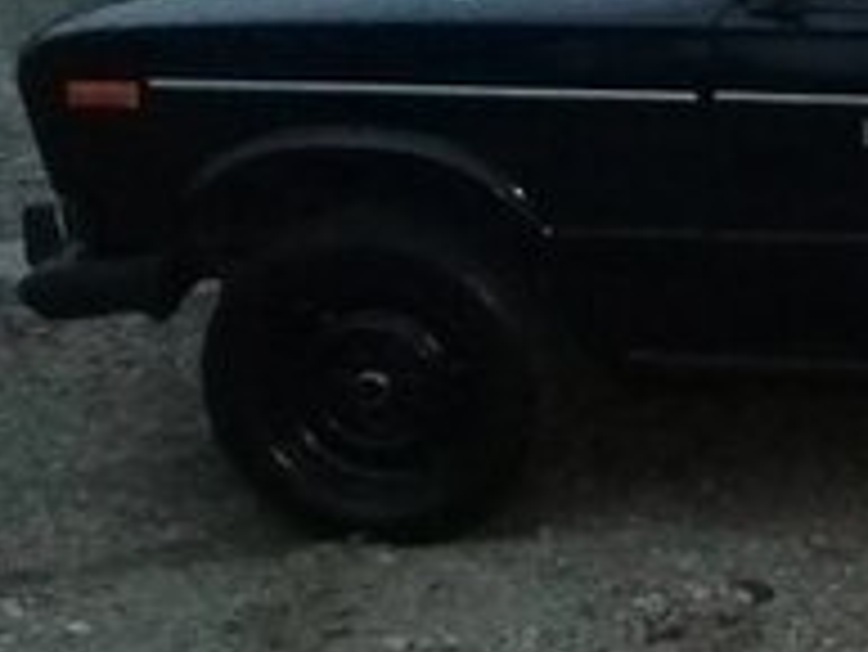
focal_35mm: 106
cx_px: 1322
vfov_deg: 13.9
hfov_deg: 16.7
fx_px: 2660
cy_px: 187
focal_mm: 3.3
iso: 640
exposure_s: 1/25
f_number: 2.2
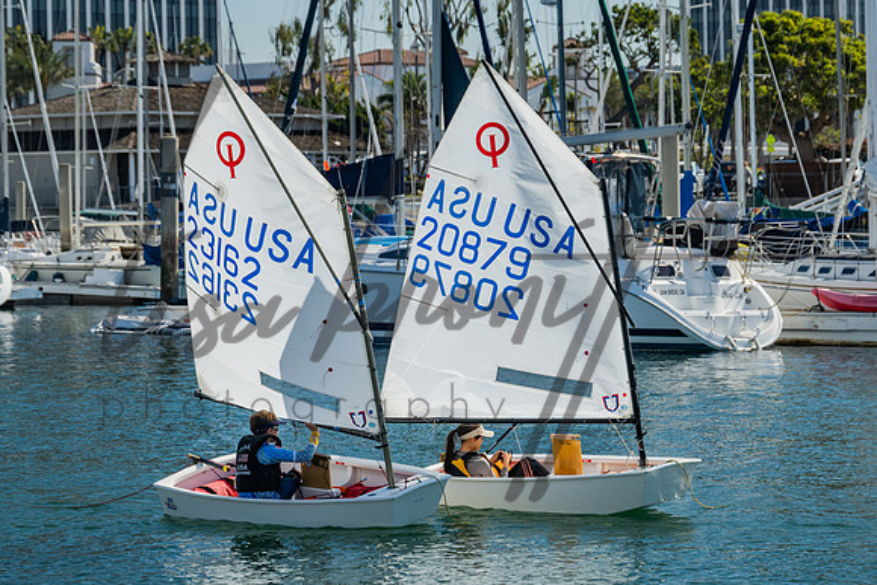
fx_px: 3315
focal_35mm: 136
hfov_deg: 15.1
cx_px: 429
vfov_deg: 10.1
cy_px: 320
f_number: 6.3
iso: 100
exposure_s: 1/250
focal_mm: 97
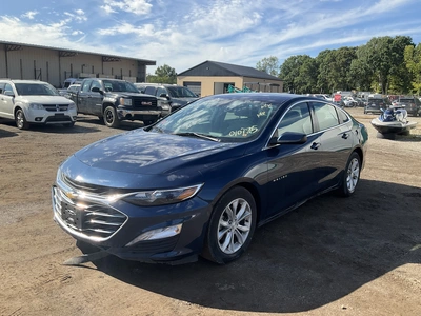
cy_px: 158
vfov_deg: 48.2
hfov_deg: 61.7
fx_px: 353
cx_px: 210
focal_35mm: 29
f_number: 1.8
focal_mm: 3
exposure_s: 1/1279
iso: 25
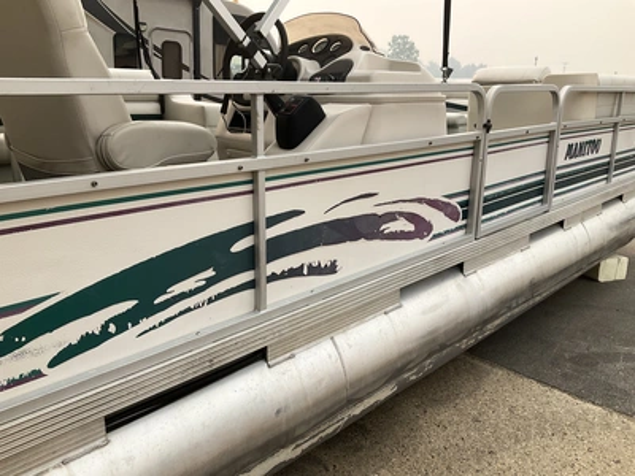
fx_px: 532
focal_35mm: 29
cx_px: 318
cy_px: 238
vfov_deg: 48.2
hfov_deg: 61.7
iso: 25
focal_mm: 3
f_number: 1.8
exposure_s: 1/898
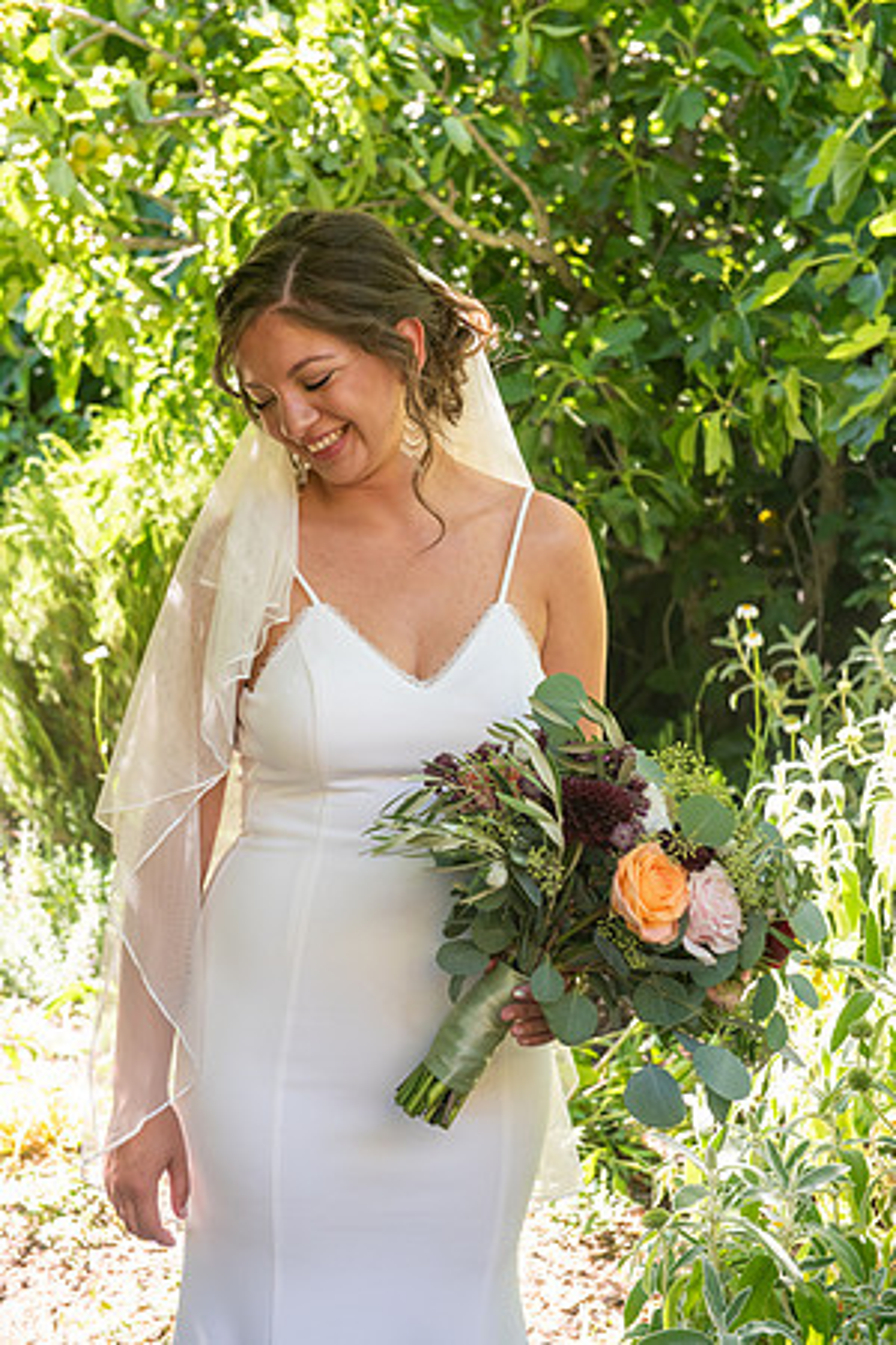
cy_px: 672
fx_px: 2314
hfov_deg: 21.9
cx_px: 448
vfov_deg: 32.4
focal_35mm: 62
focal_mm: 62
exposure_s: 1/160
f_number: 5
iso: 640
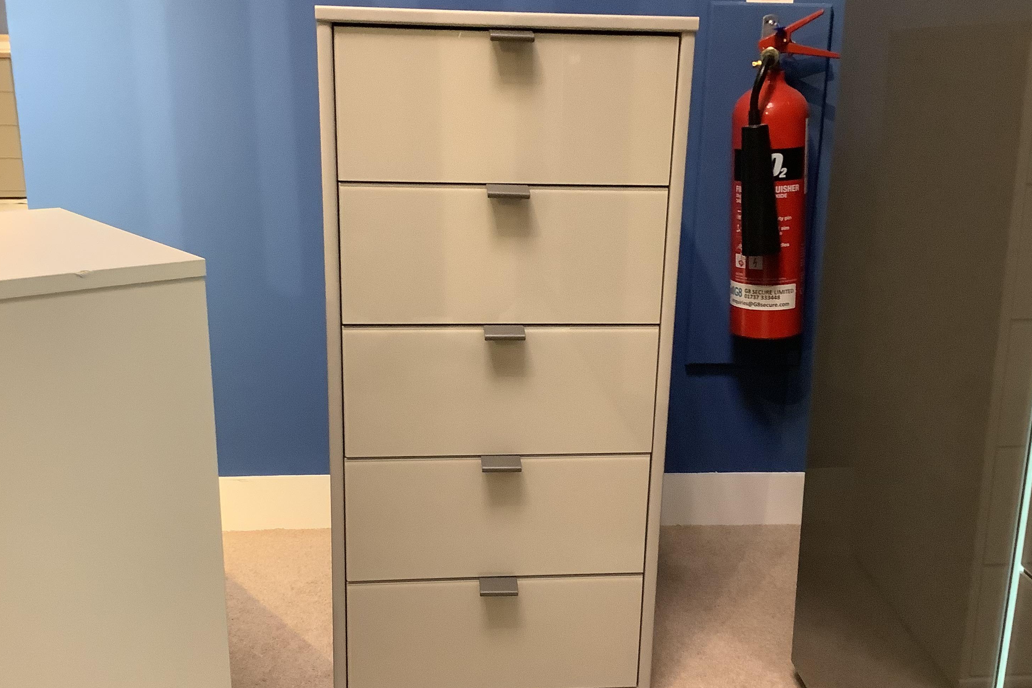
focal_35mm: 36
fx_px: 1032
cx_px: 526
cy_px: 368
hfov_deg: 53.1
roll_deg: +0.0
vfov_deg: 36.9
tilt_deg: -16.5
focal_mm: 3.3
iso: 400
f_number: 2.4
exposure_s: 1/50
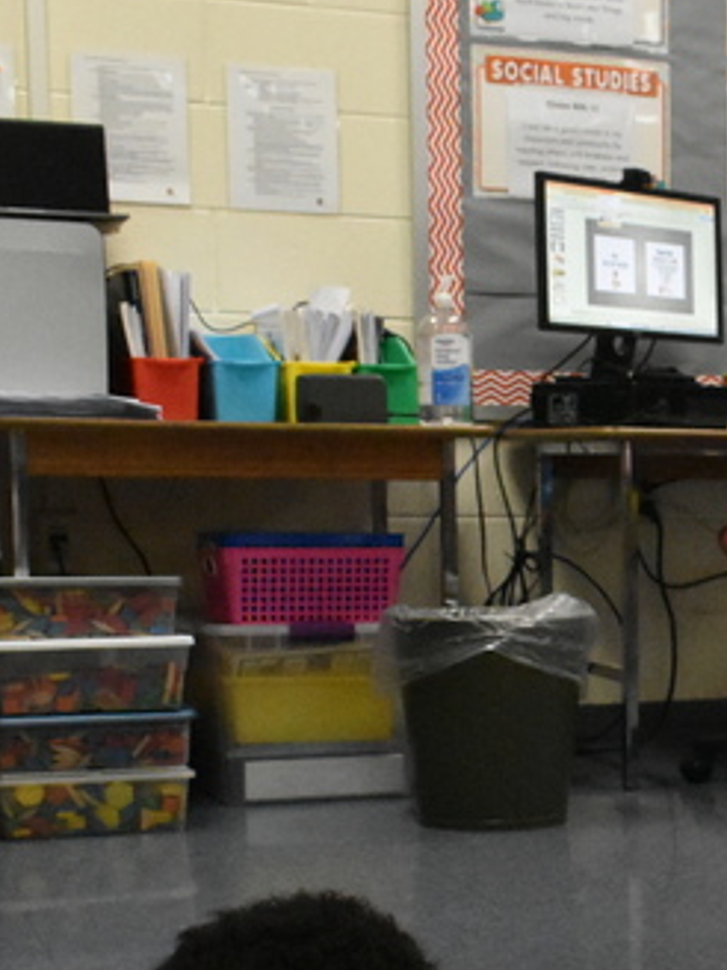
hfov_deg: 17.2
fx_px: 2268
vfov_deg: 23.7
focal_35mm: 81
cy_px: 803
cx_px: 931
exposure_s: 1/200
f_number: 7.1
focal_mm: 18
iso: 6400
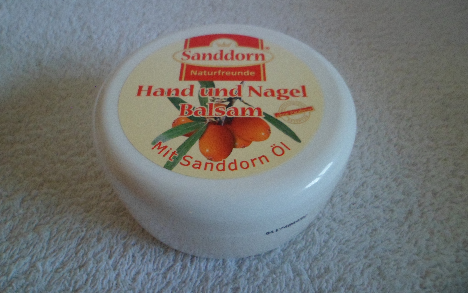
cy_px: 134
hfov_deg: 66.5
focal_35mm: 28
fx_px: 357
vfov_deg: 44.5
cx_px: 233
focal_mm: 4.9
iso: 400
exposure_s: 1/30
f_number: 3.3
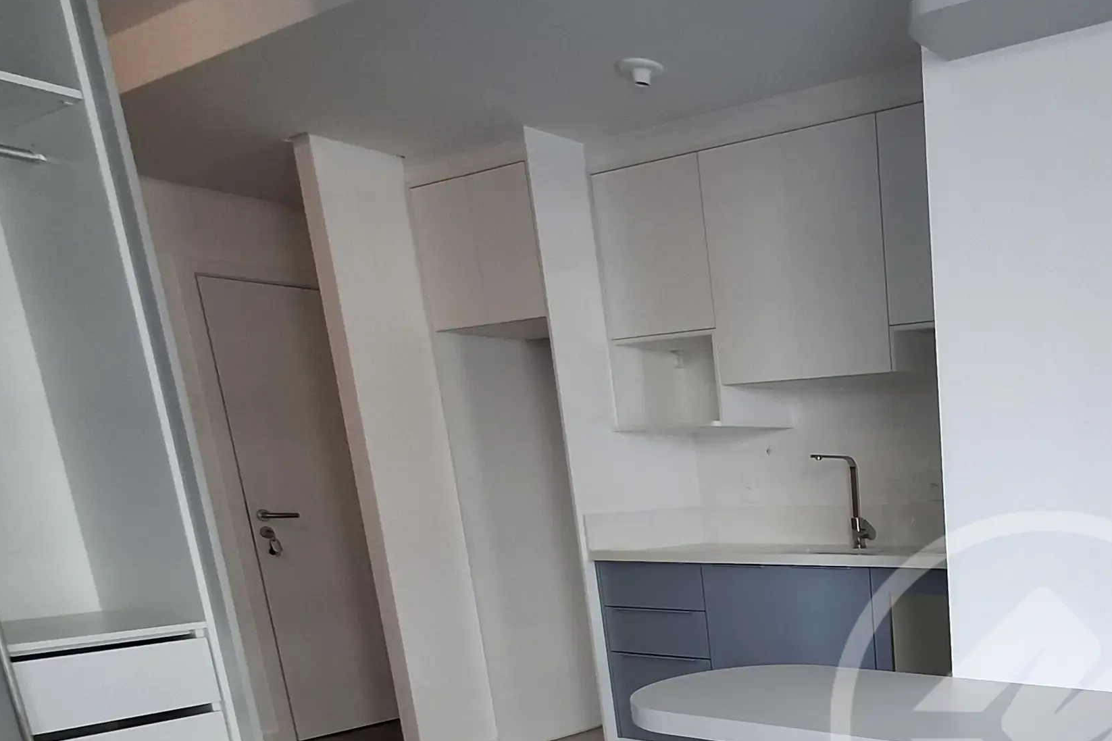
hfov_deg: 49.5
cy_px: 726
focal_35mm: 33
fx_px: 1019
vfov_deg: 36.3
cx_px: 1046
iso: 50
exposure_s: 1/60
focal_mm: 1.64
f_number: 2.2
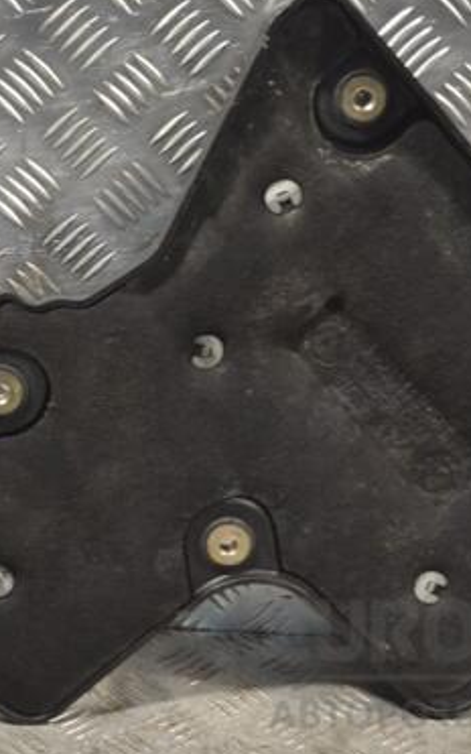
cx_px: 231
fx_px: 2032
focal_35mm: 99
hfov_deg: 13.2
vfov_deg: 21.0
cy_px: 360
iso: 640
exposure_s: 1/60
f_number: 5.3
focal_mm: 40
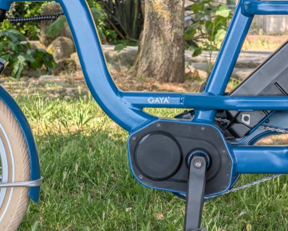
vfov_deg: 9.2
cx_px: 145
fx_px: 1432
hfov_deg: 11.5
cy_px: 102
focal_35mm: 168
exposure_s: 1/331
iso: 42
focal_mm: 17.91
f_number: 2.8
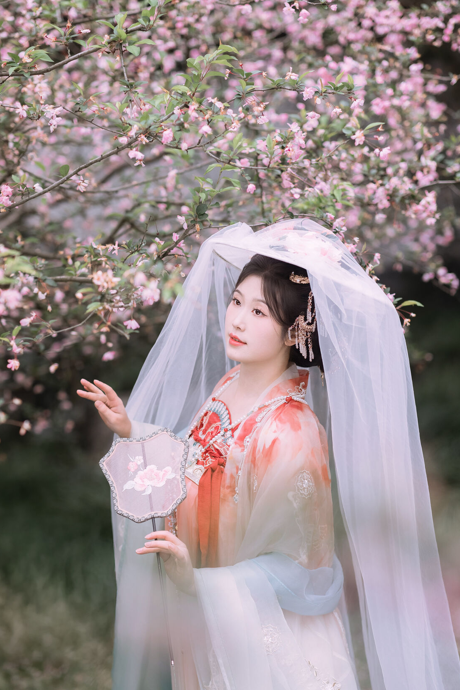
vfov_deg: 21.9
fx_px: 1782
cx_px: 234
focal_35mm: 93
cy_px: 353
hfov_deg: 14.7
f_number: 2
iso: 200
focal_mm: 85
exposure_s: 1/250
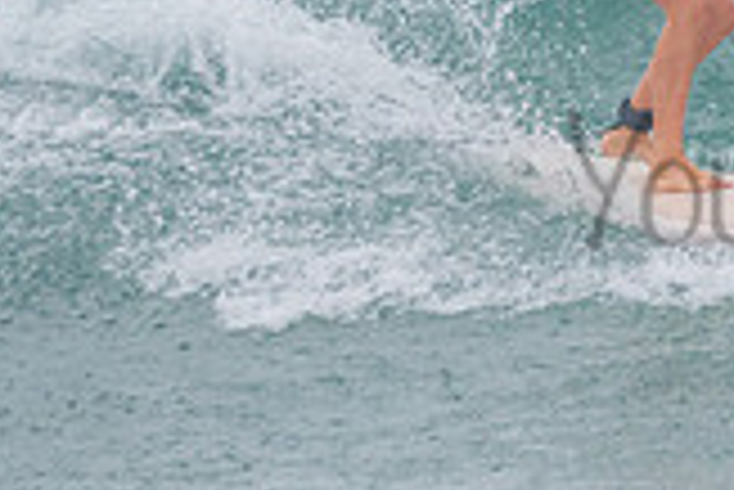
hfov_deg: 0.9
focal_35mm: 2181
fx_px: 44507
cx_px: 737
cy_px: 16
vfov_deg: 0.6
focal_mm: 500
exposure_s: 1/320
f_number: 5.6
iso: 560
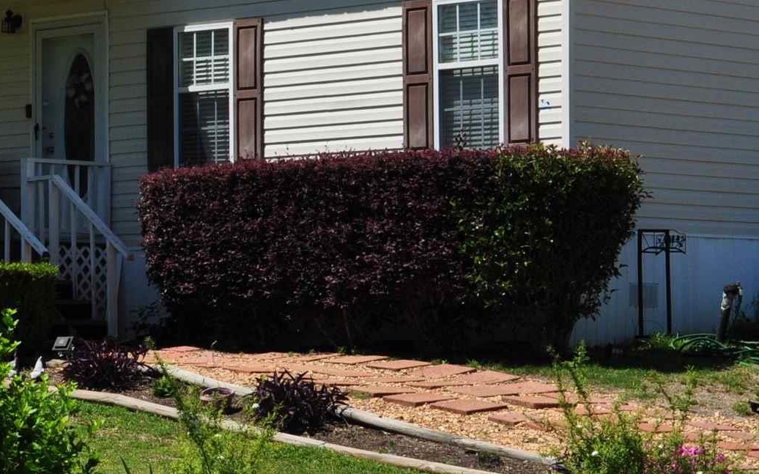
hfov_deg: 13.1
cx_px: 32
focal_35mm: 159
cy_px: 273
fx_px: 3278
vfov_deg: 8.3
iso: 200
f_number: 11
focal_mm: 35
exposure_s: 1/500
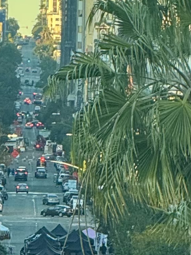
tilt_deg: +1.1
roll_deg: -1.6
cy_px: 62
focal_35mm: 646
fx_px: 4751
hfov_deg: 2.3
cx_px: 77
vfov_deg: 3.1
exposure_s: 1/120
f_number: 2.8
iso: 160
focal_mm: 15.66
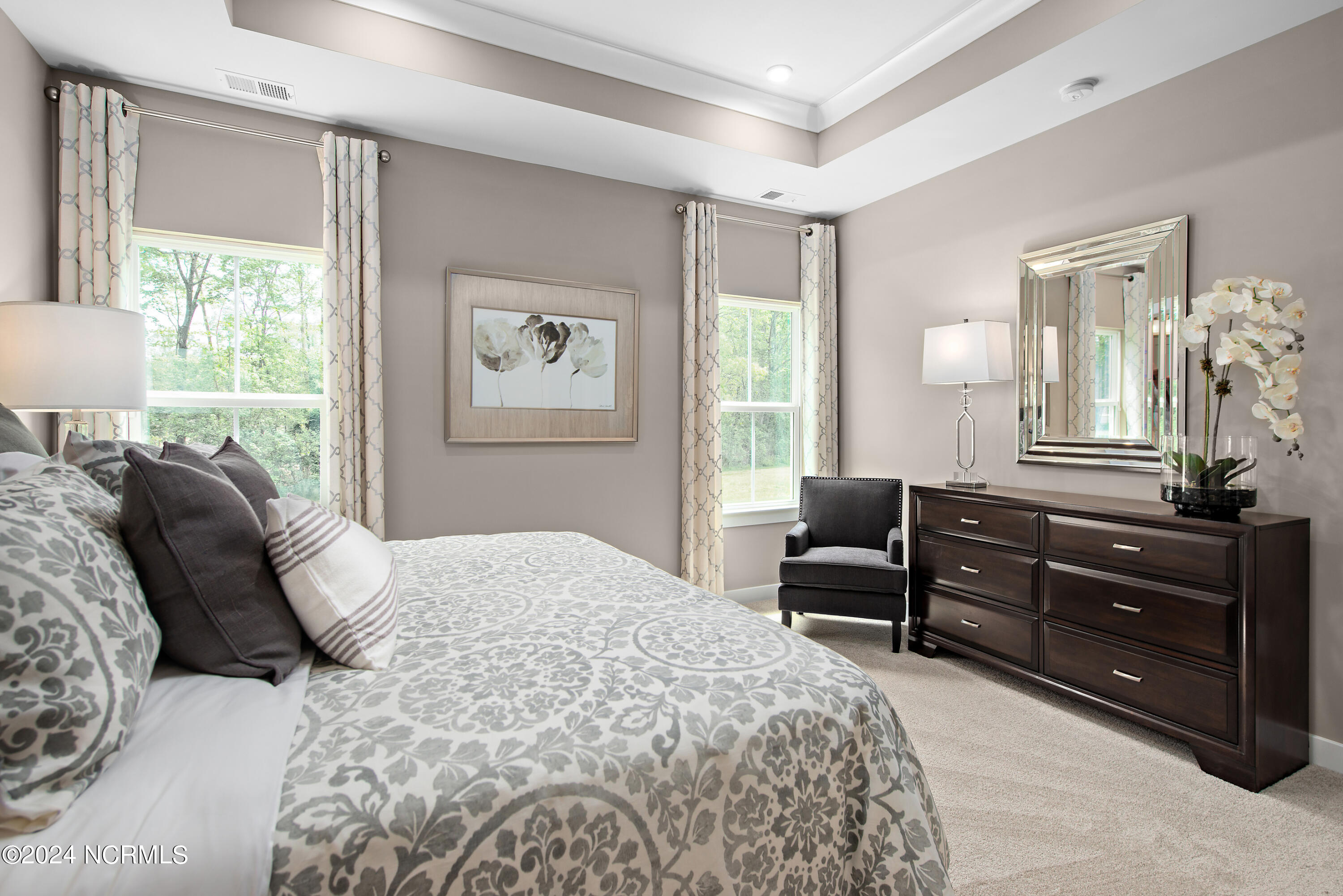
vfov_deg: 70.5
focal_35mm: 17
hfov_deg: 93.3
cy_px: 448
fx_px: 634
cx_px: 672
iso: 250
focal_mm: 17
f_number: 7.1
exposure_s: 1/4
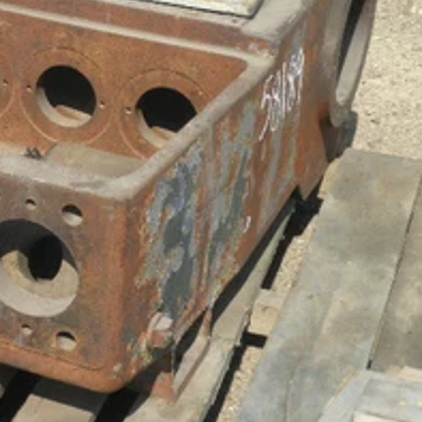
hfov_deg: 16.2
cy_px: 135
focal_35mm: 106
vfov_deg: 16.4
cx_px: 54
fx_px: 1462
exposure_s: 1/640
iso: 64
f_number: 3.8
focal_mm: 10.5
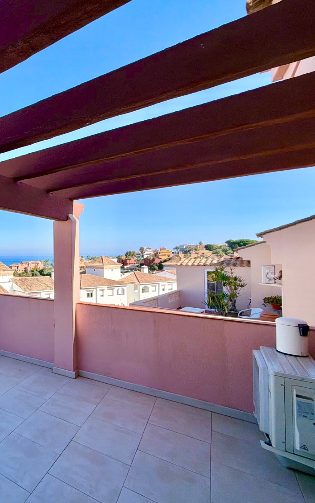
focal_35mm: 20
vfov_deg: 85.1
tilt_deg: +0.4
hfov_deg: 46.6
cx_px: -19
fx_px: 275
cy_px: 252
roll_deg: +0.5
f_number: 2.2
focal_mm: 2.22
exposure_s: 1/770
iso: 25
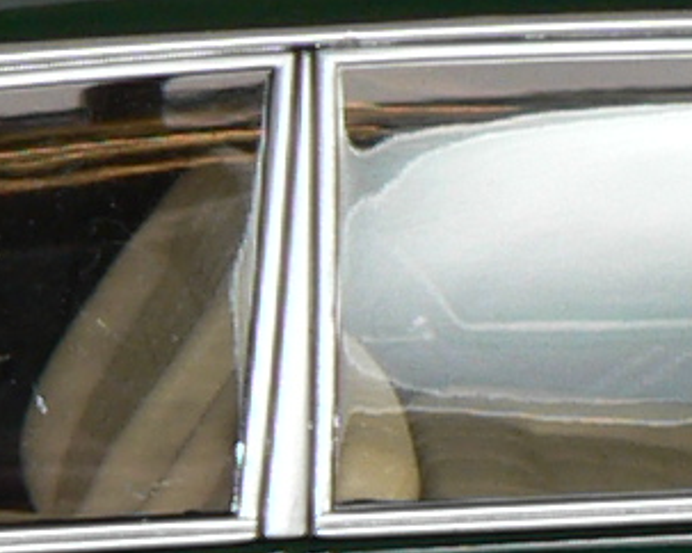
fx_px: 7941
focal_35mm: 388
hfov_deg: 5.0
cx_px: 169
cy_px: 601
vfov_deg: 4.0
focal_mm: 7.8
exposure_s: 1/60
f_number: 2.8
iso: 80
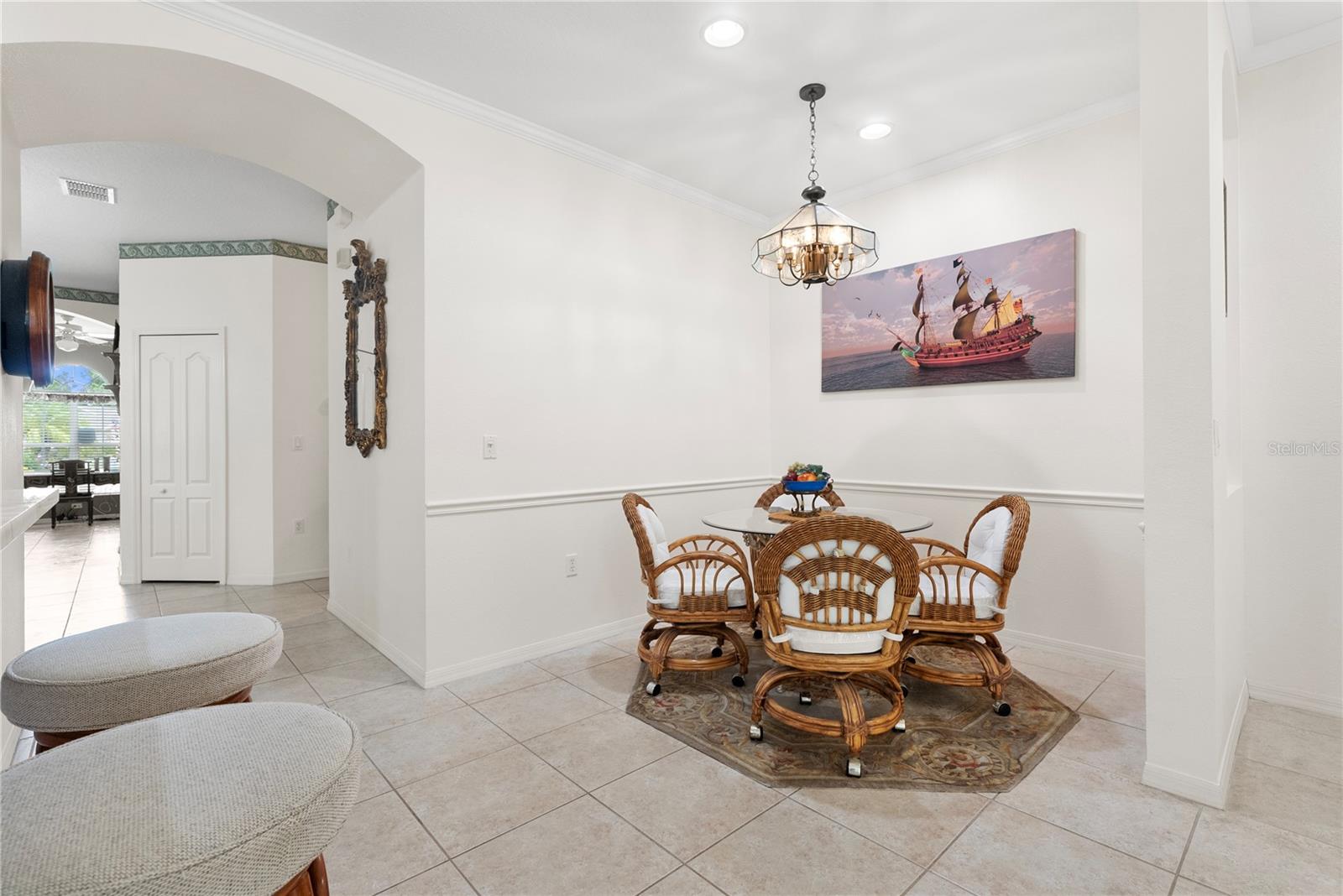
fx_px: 597
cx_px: 672
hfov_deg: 96.7
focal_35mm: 16
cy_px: 448
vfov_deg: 73.8
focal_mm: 16
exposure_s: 1/20
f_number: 8
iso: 1000
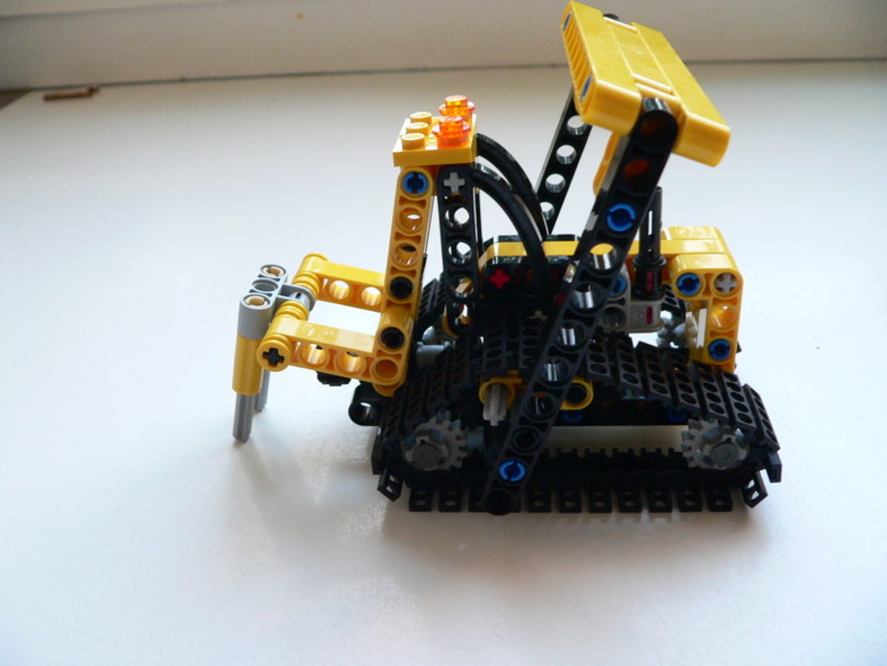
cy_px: 333
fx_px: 922
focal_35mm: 36
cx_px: 444
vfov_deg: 39.7
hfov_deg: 51.4
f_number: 2.8
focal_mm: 6
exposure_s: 1/13
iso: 200
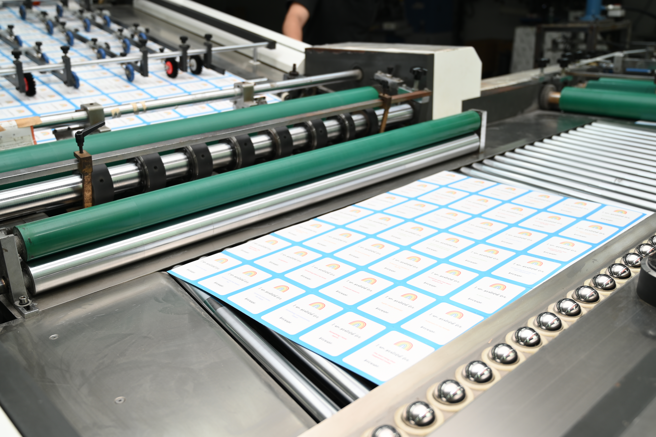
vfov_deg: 39.4
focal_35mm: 34
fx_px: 610
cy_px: 218
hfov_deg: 56.5
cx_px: 328
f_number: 4
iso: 160
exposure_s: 1/125
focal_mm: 33.5
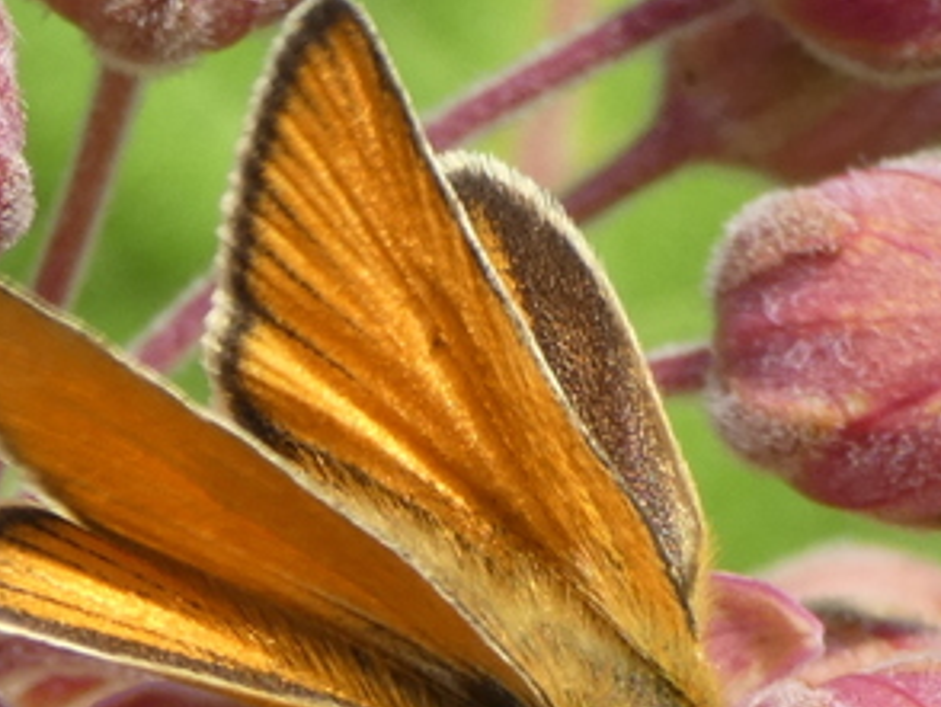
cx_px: 357
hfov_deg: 5.0
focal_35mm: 400
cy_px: 678
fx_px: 10882
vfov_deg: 3.7
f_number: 5.3
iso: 80
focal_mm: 24.7
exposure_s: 1/125
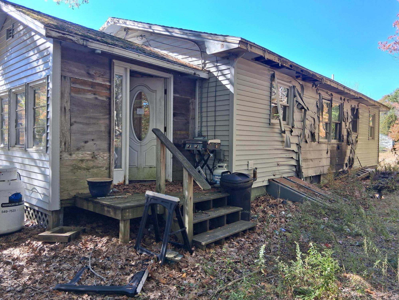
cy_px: 150
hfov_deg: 67.3
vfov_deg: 53.1
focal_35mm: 26
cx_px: 200
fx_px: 300
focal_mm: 3.98
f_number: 1.8
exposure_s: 1/120
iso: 40
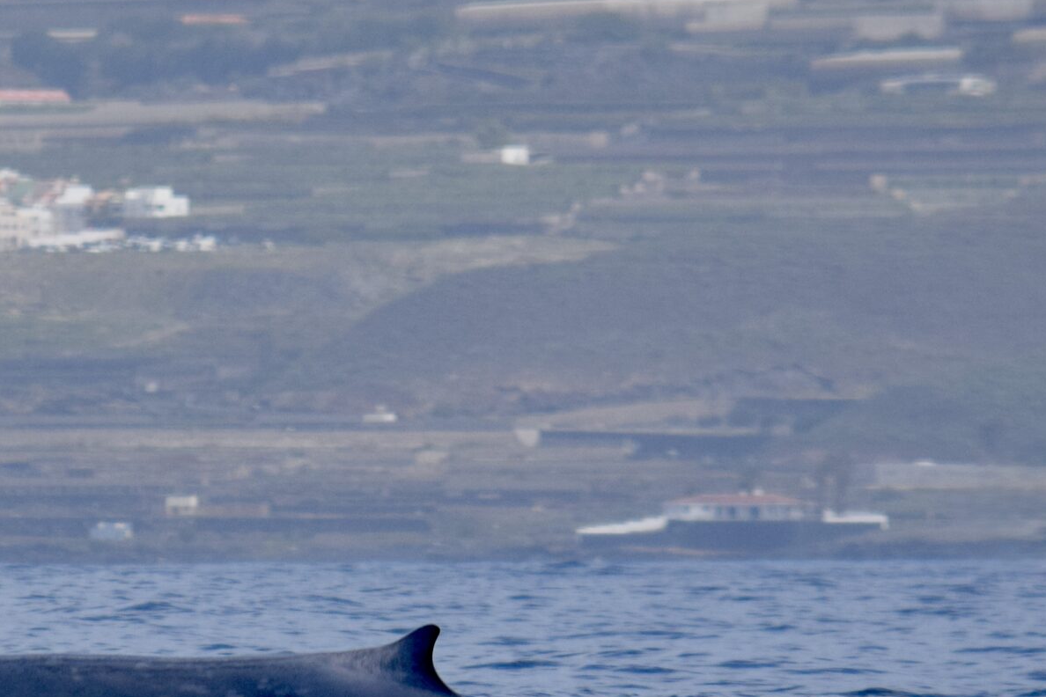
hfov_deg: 3.0
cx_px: 98
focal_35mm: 679
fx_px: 19727
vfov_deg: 2.0
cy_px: 587
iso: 400
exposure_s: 1/1600
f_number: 7.1
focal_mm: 210
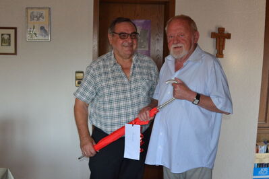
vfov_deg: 31.9
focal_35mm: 42
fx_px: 314
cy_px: 90
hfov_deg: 46.4
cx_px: 134
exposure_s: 1/60
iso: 720
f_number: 3.5
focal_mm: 28
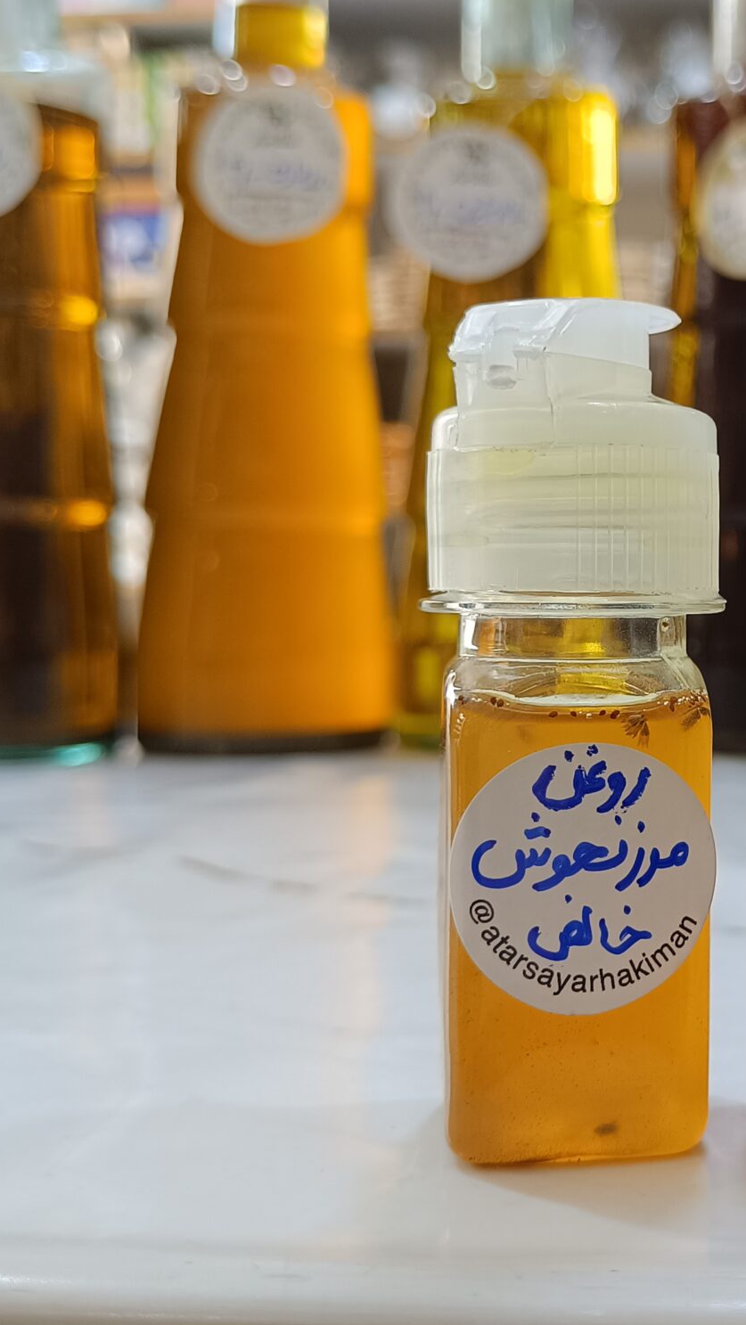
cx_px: 750
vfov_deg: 45.4
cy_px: 595
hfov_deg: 25.2
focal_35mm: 45
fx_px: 1582
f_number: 1.88
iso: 341
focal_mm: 5.59
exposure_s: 1/40
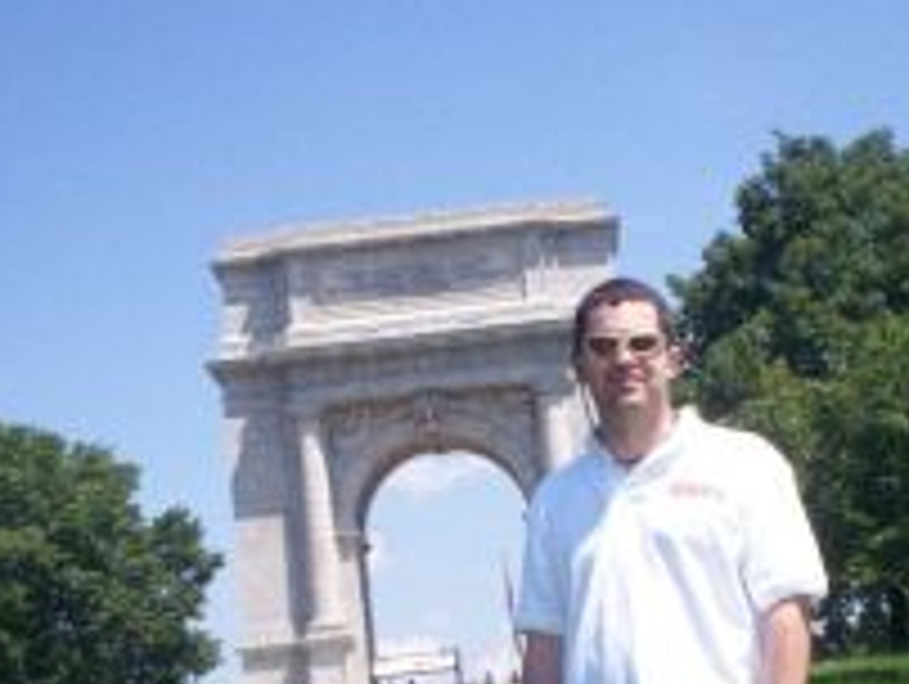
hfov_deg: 22.0
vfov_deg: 16.6
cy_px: 506
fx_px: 2340
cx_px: 531
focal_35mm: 89
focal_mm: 6
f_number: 4.5
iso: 100
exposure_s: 1/580
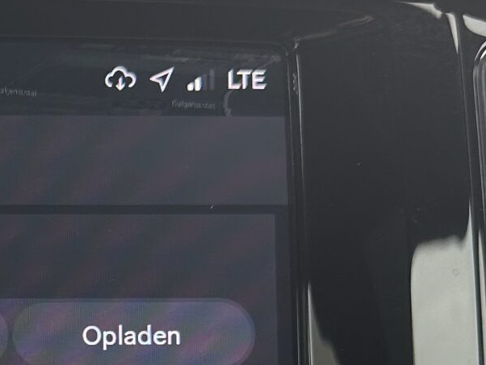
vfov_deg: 13.9
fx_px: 1433
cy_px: 485
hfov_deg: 17.9
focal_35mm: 102
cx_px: -153
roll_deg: -2.1
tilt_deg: -19.4
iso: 64
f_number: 1.78
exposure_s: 1/121
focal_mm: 6.86
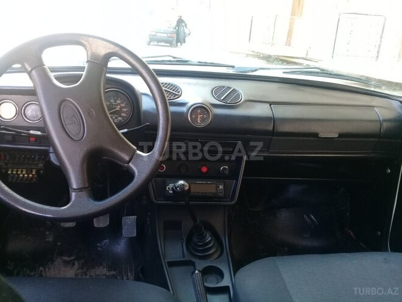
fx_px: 360
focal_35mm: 31
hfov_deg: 58.4
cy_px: 151
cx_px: 201
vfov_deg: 45.4
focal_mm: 3.3
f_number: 2.2
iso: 80
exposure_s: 1/33
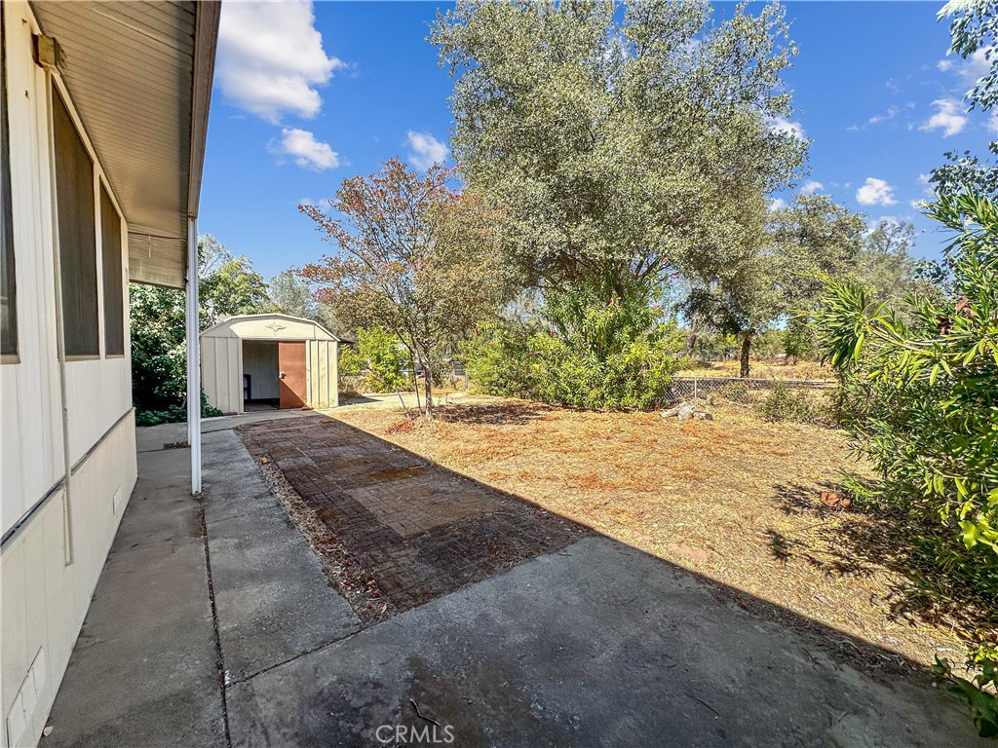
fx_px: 404
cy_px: 374
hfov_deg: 102.1
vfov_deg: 85.7
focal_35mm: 14
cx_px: 499
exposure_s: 1/1150
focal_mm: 2.22
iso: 40
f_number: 2.2
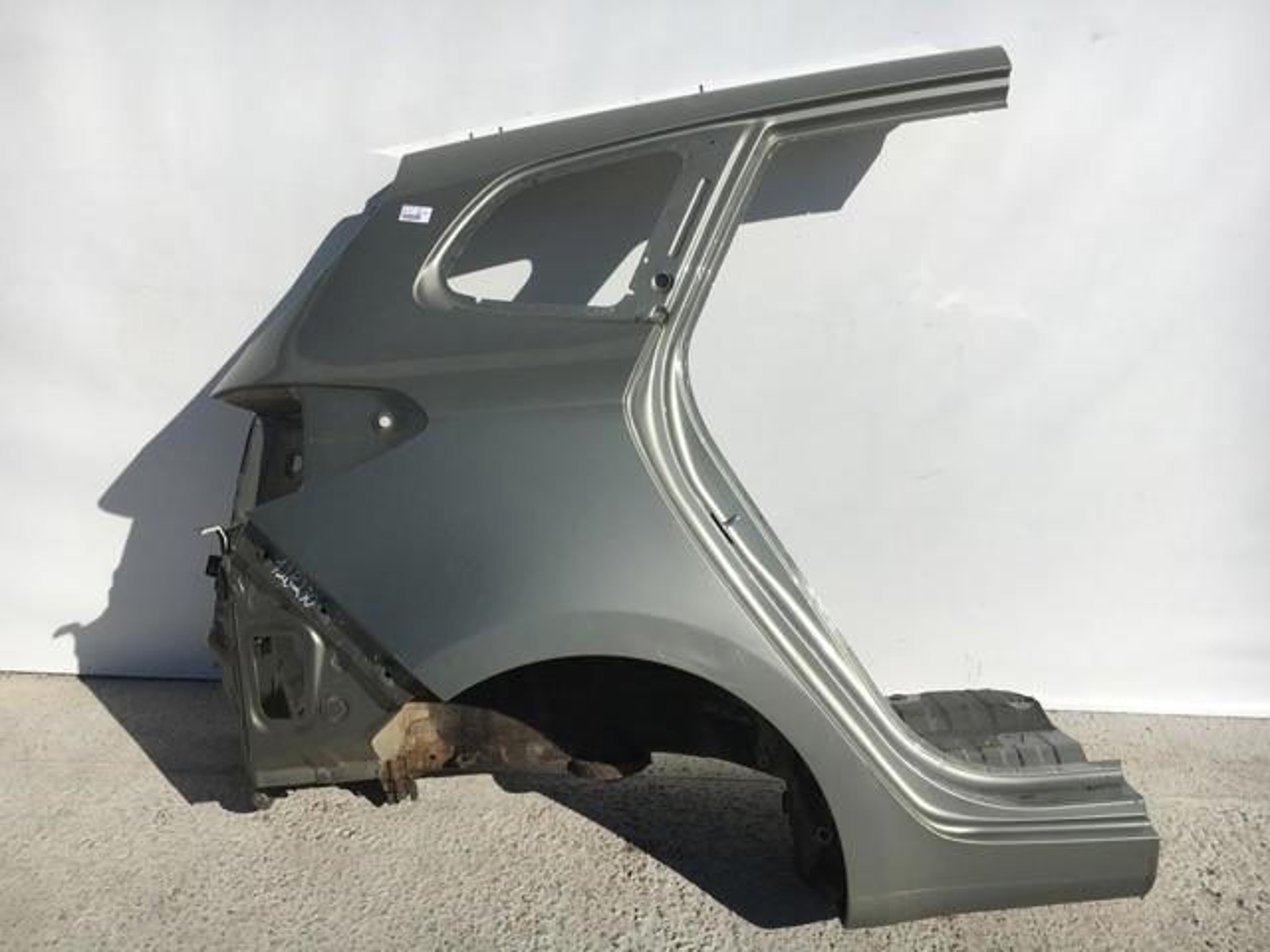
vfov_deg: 48.2
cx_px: 635
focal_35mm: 29
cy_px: 476
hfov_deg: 61.7
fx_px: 1064
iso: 25
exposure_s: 1/3663
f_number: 2.2
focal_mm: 4.15
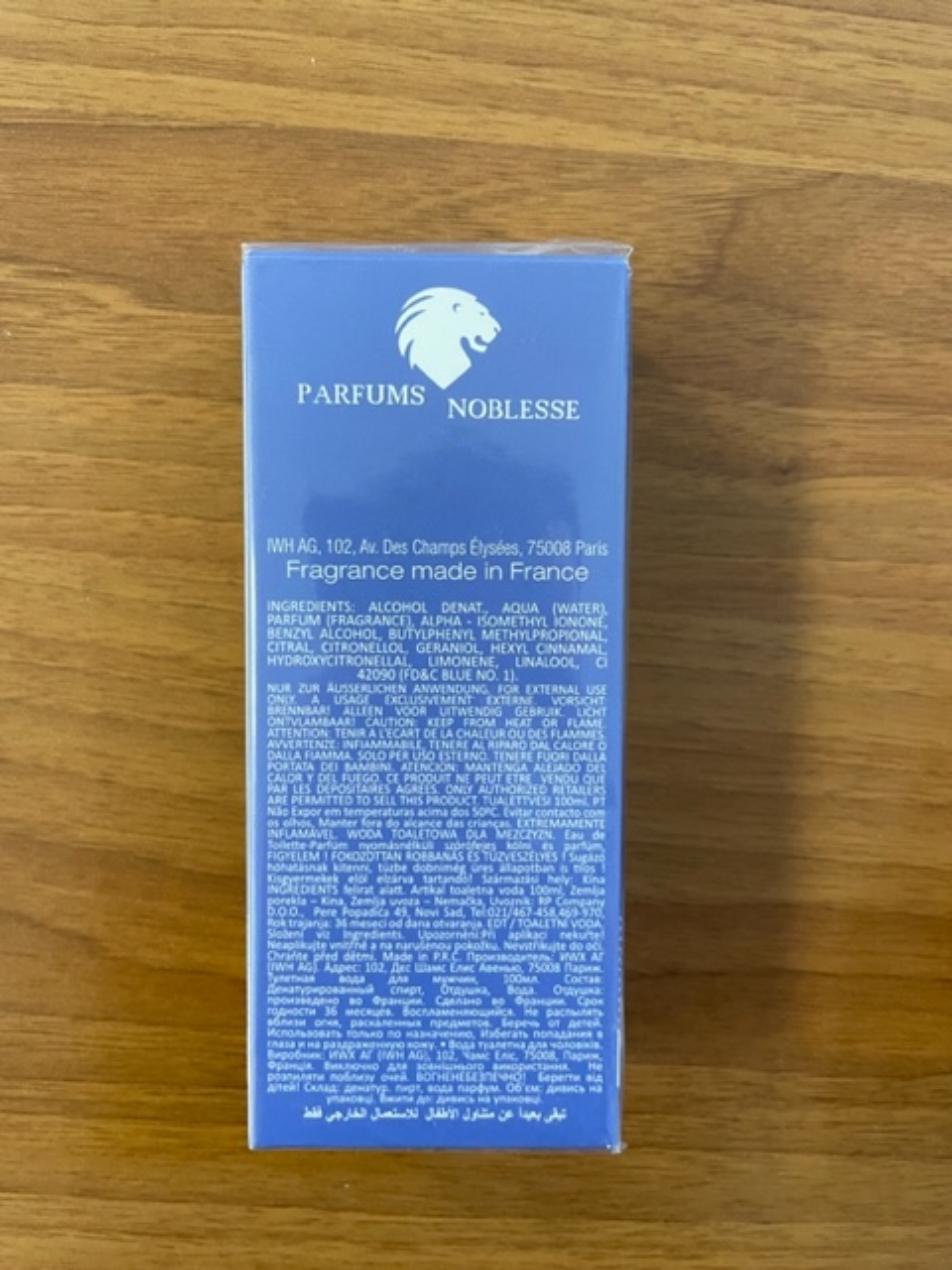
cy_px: 635
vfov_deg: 67.3
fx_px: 953
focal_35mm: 26
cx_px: 476
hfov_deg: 53.1
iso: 250
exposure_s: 1/60
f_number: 1.6
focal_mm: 4.2
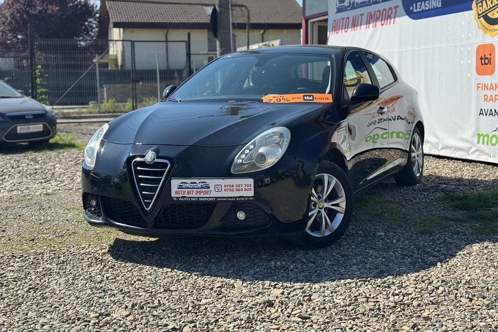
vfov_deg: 25.5
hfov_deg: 37.5
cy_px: 136
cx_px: 258
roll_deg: +1.2
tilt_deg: -3.8
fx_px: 733
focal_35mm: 53
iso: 64
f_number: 1.78
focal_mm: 6.76
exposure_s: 1/3817
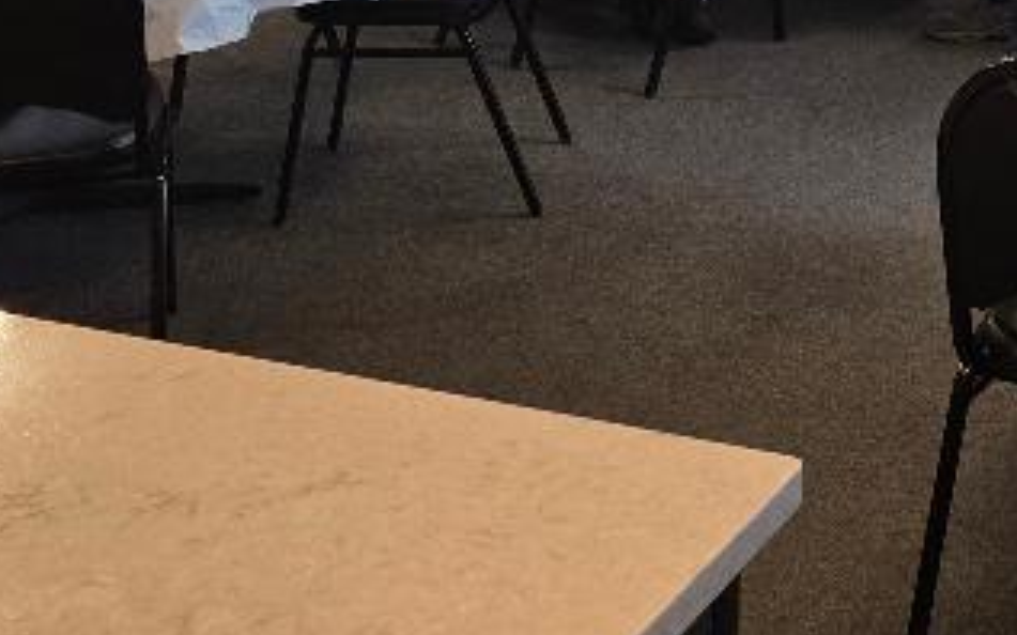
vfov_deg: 14.6
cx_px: 1068
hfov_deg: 25.2
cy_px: -542
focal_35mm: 77
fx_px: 2134
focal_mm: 6.25
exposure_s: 1/120
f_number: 1.7
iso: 200
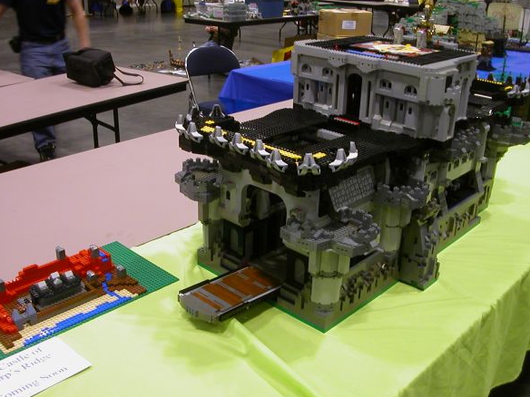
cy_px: 199
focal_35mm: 38
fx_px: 582
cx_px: 269
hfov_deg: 49.0
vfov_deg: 37.7
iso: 100
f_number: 2.7
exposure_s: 1/14.5
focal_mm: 5.6
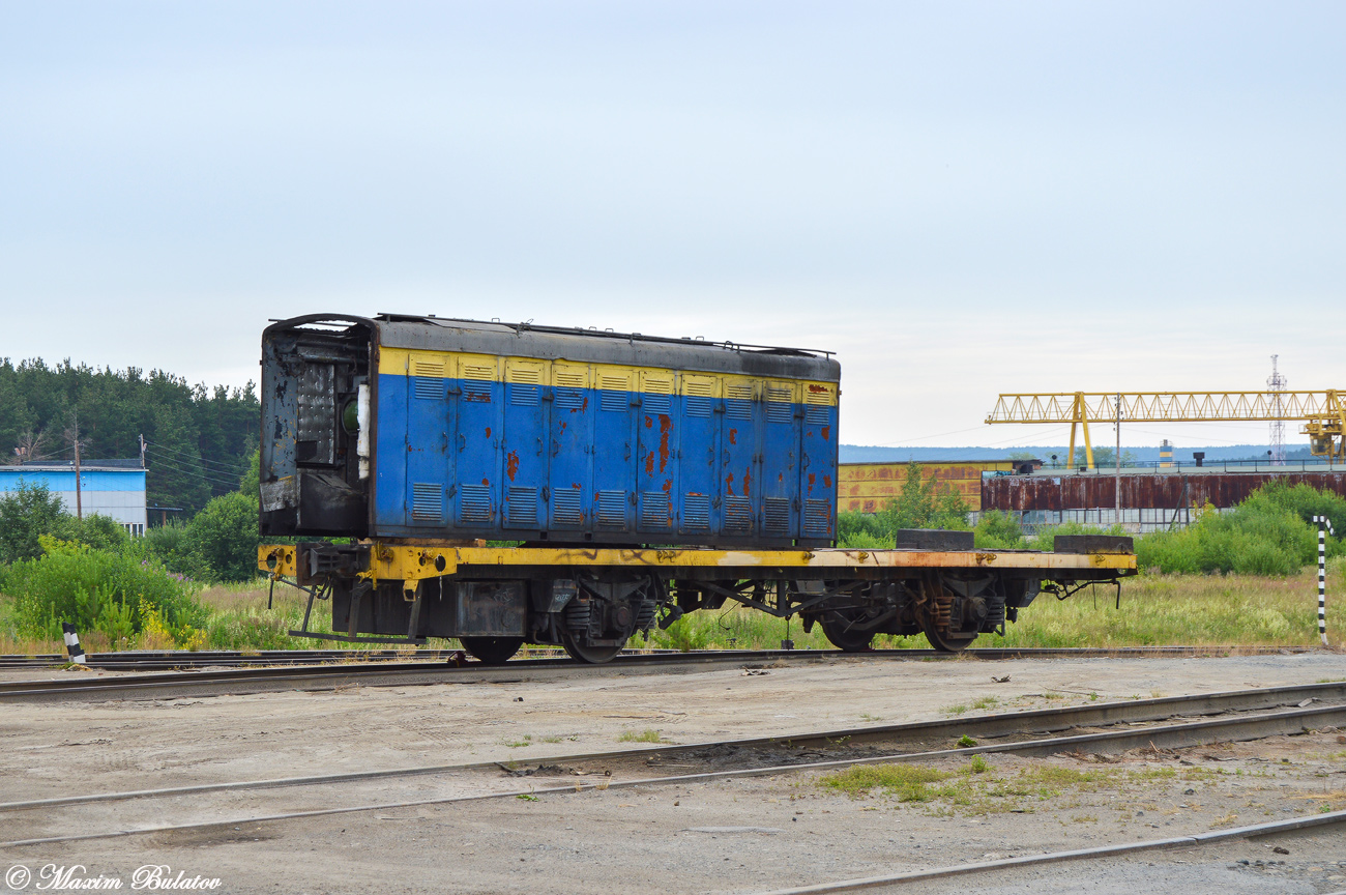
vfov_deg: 16.5
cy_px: 448
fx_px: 3081
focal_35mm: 82
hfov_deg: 24.6
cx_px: 673
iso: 100
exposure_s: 1/100
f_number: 7.1
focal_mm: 55
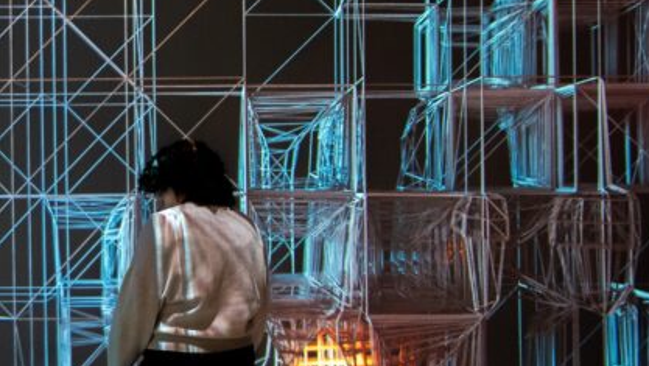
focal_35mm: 36
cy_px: 283
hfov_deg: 50.6
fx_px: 620
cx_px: 98
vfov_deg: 32.2
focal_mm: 14
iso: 6400
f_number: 2.8
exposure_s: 1/60
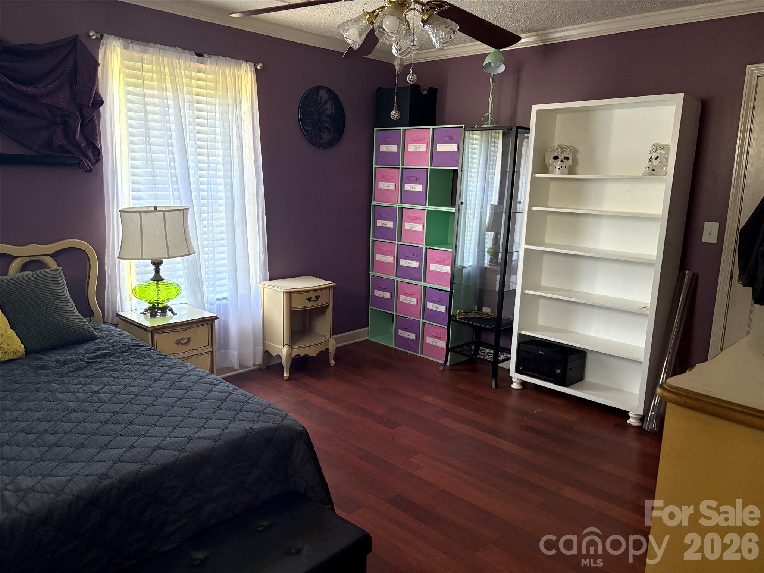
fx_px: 574
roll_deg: -1.3
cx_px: 382
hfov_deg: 67.3
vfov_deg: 53.1
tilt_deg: -10.9
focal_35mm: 26
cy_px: 286
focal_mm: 5.96
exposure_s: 1/60
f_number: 1.6
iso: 400
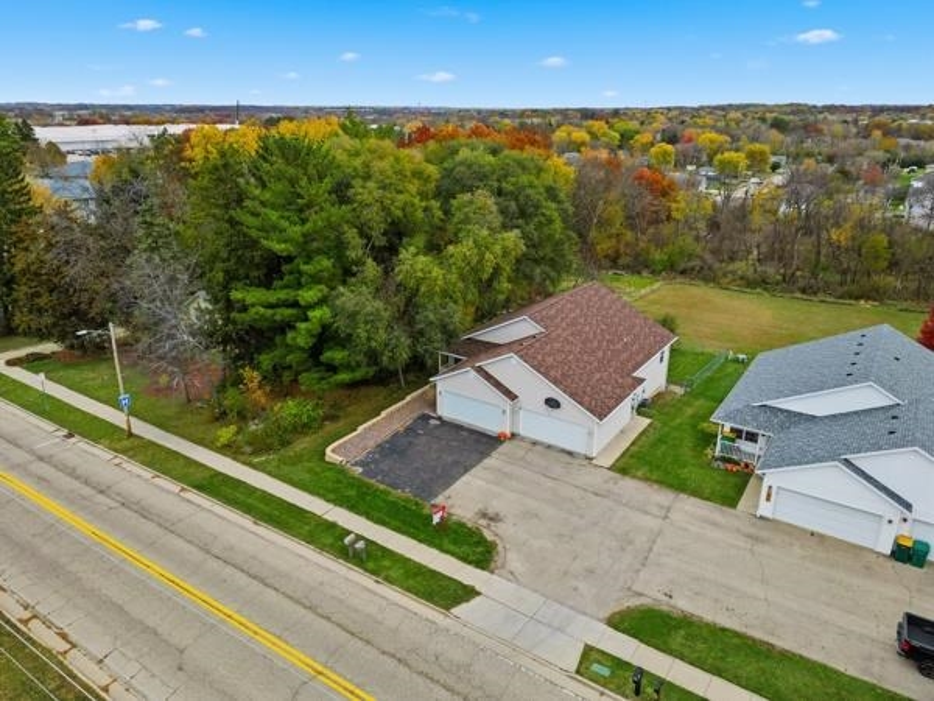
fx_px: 648
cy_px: 350
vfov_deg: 56.8
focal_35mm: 24
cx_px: 467
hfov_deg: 71.6
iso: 100
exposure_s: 1/4000
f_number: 1.7
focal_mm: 6.7
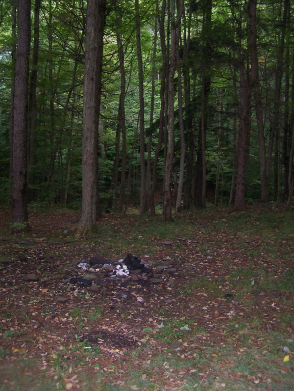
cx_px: 147
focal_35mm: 38
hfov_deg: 37.7
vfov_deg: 49.0
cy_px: 196
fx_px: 430
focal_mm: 6.3
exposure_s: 1/60
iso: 140
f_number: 2.8
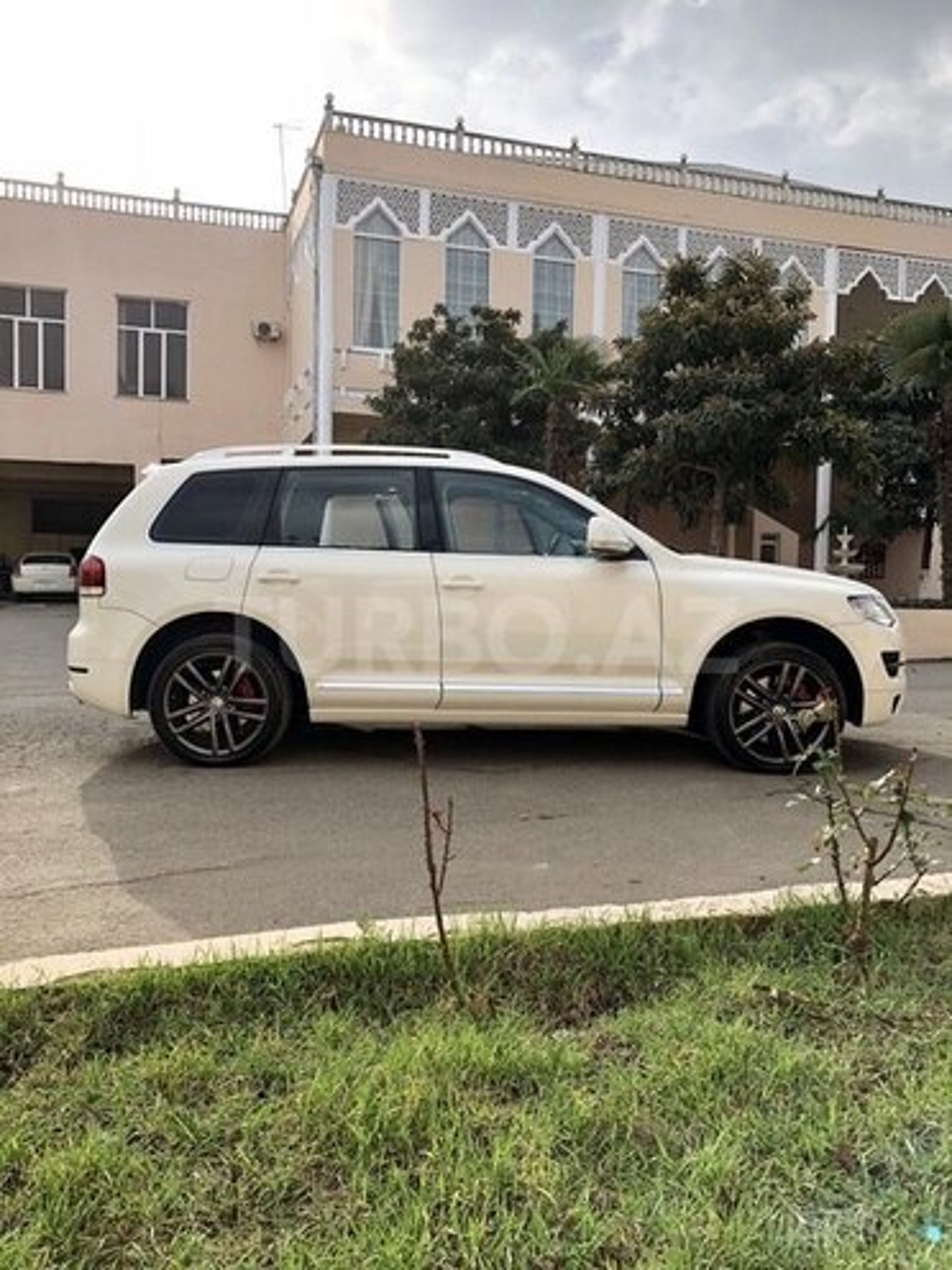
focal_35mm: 28
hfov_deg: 49.7
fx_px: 1027
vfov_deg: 63.4
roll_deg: -1.0
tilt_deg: -2.8
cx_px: 476
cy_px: 635
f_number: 1.8
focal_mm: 3.99
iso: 20
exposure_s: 1/923
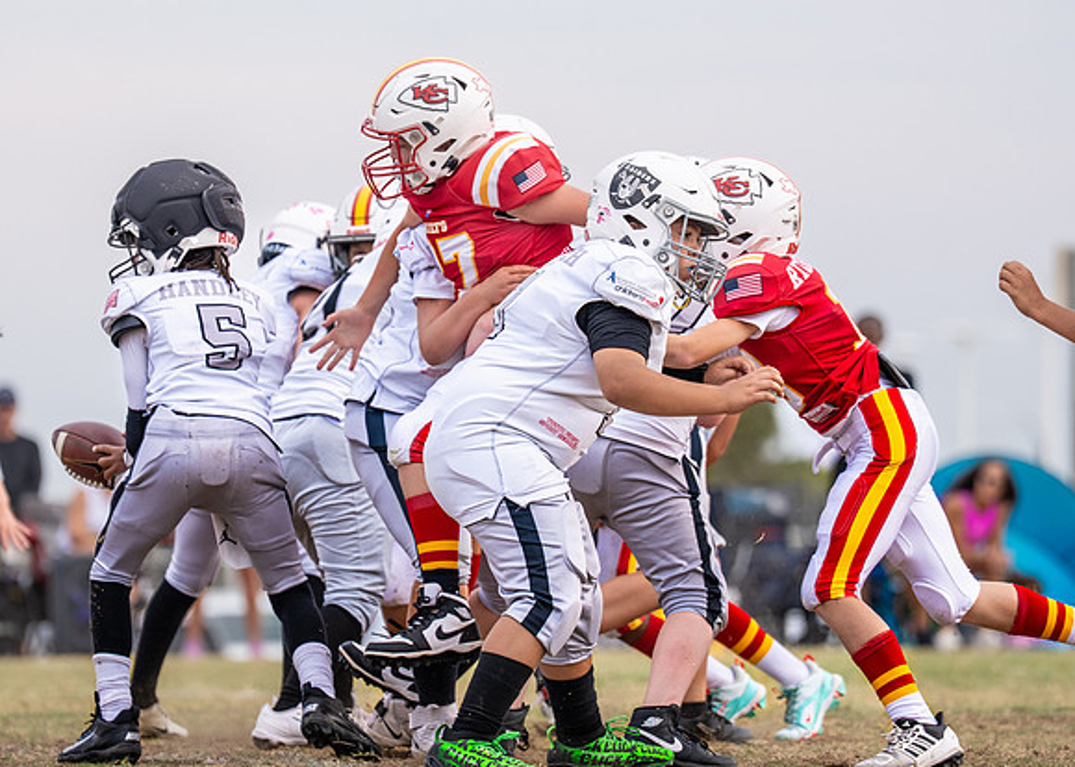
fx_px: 10900
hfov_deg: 5.6
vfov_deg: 4.0
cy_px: 363
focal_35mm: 357
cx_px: 416
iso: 160
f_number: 2.8
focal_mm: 178
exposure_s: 1/1600
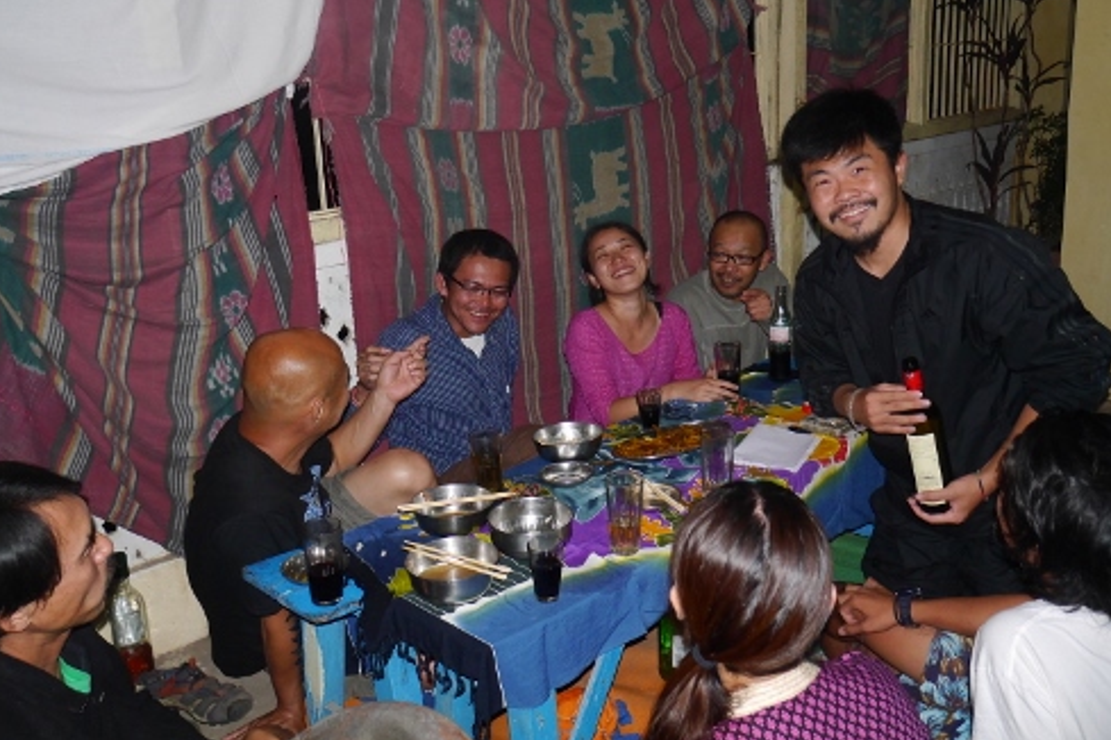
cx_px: 557
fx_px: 1049
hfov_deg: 55.8
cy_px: 337
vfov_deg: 38.9
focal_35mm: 34
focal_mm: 16
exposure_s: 1/40
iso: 800
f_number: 3.6
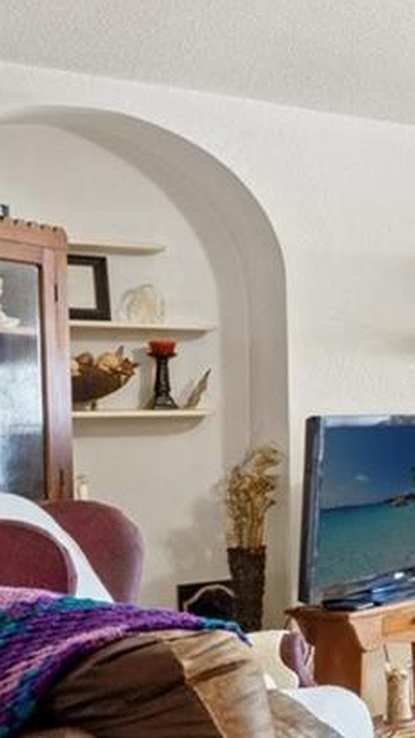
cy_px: 401
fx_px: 1212
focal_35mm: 62
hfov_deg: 13.5
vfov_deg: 33.8
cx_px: 1028
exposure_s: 1/2.5
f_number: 7.1
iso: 400
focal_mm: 10
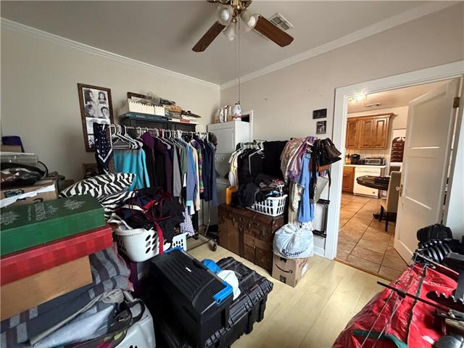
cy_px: 174
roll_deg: +0.9
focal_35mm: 14
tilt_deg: -6.4
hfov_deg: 102.1
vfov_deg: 85.7
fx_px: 188
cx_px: 232
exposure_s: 1/60
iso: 1250
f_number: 2.2
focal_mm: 2.22
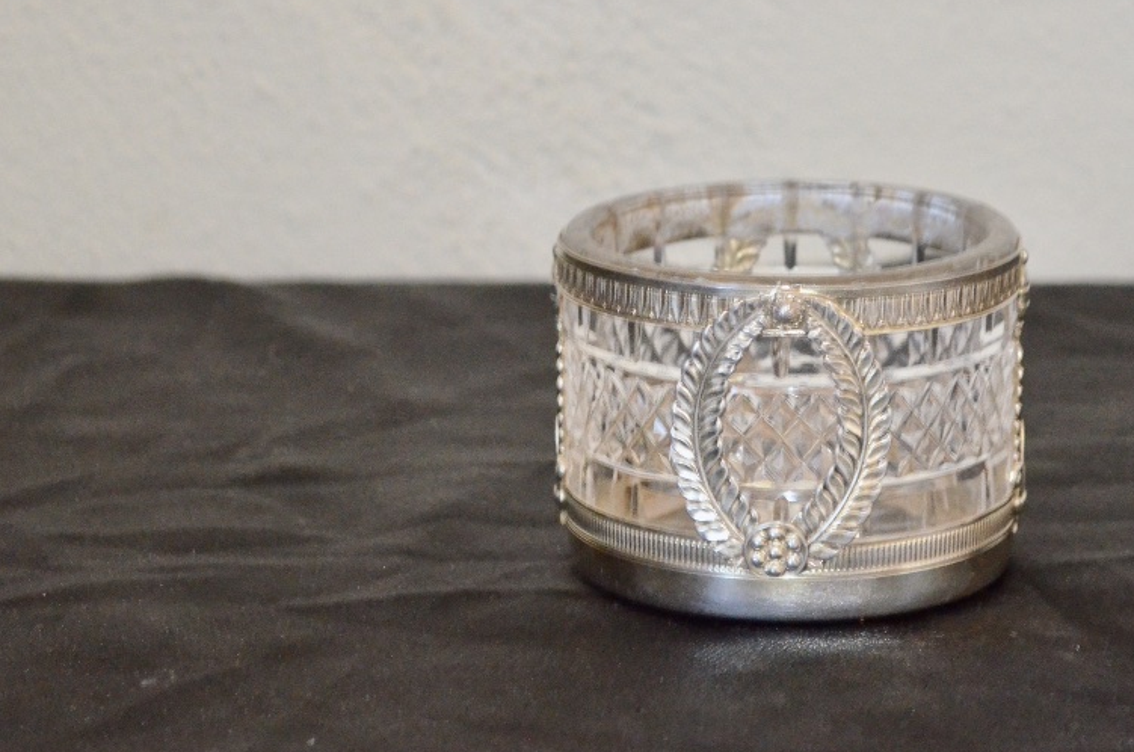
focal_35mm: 132
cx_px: 797
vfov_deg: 10.4
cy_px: 230
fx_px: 4145
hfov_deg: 15.5
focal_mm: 55
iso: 2800
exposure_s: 1/60
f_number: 5.6
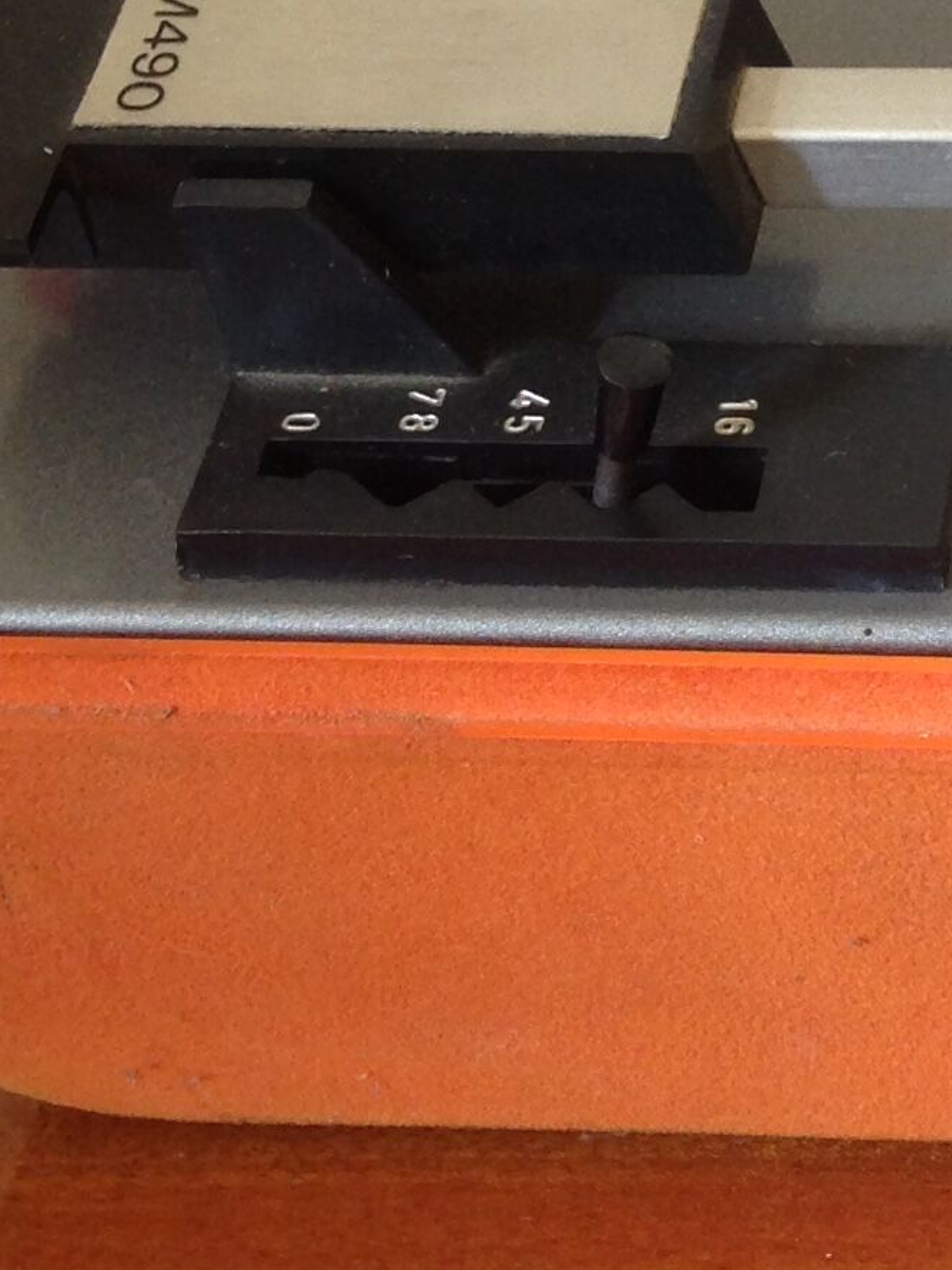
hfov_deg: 11.8
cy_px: -96
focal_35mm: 122
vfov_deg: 15.7
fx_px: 4475
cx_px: 1265
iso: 80
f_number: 2.4
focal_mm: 4.12
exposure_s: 1/20
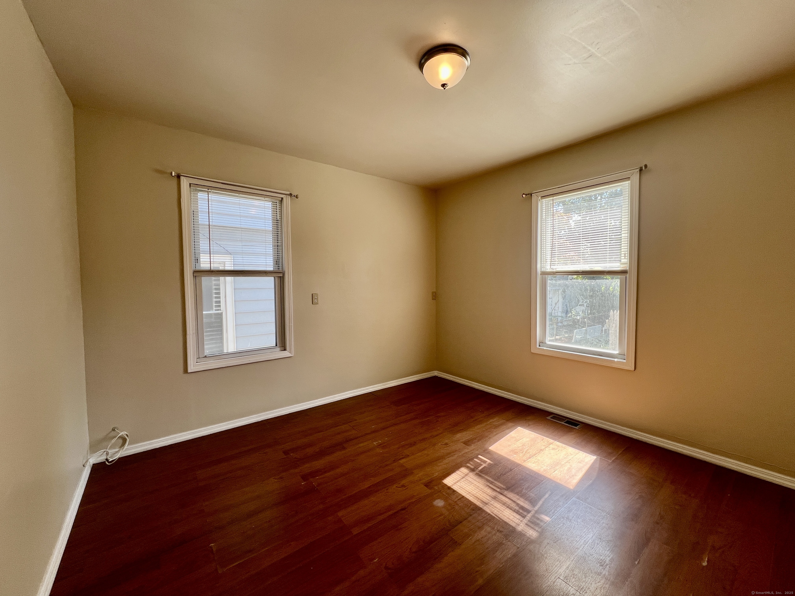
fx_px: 299
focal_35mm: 13
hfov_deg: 106.2
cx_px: 398
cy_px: 298
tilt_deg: -3.0
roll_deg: +0.7
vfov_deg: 89.9
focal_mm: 1.57
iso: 40
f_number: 1.8
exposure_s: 1/120
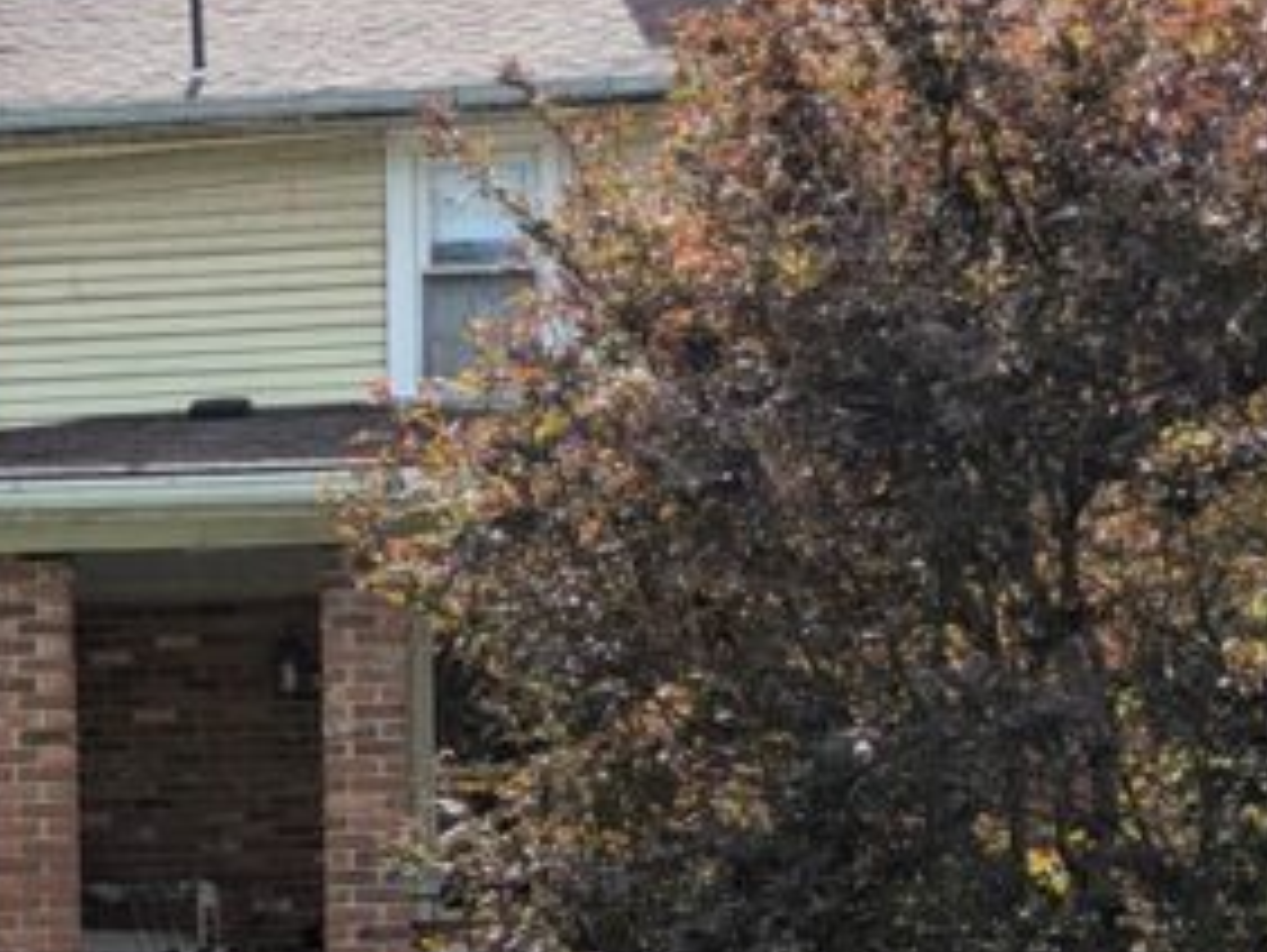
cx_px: 171
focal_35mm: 71
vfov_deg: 20.5
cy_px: 793
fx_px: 2601
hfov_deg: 26.6
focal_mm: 5.43
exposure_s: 1/5076
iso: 47
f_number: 1.89
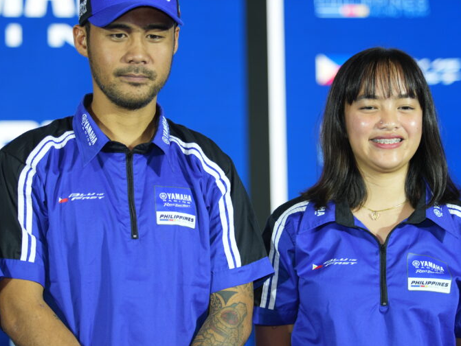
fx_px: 2052
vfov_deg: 9.6
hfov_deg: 12.8
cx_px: 260
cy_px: 164
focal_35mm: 154
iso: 400
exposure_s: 1/125
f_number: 2.8
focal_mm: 105
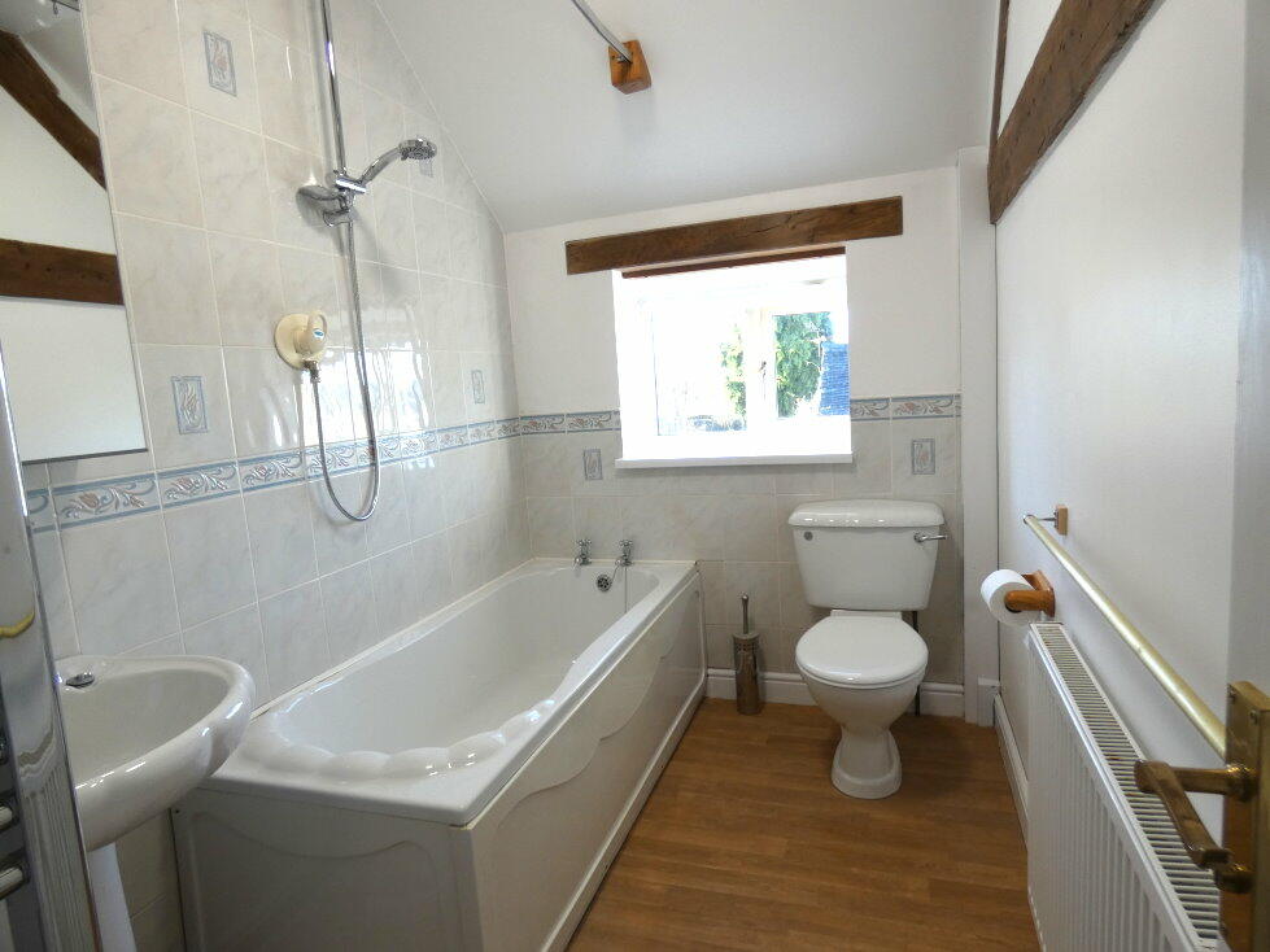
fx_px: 734
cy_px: 476
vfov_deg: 66.0
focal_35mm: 20
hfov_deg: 81.8
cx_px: 635
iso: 100
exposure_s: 1/60
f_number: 2.8
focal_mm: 3.6
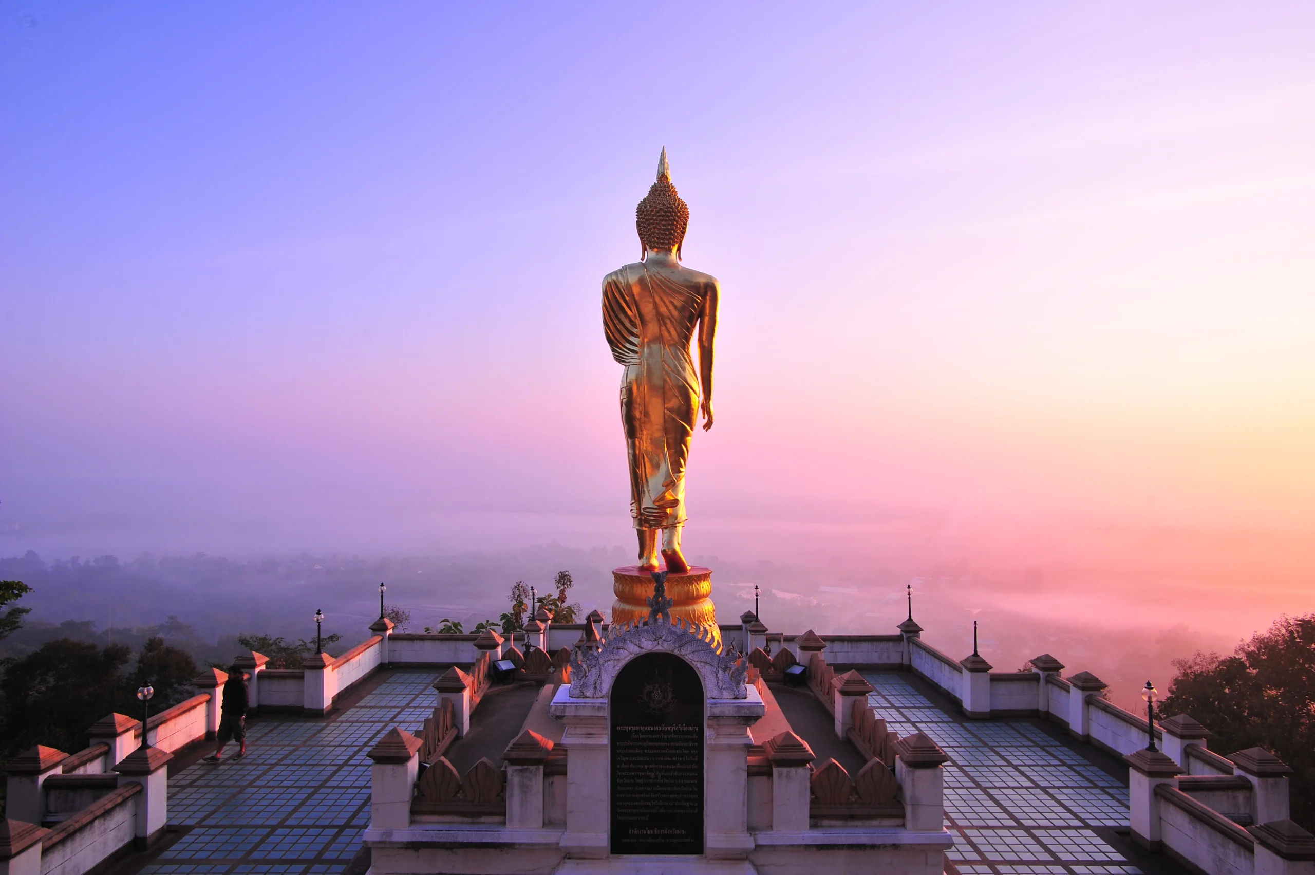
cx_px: 658
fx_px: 767
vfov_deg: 59.4
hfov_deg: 81.2
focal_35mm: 21
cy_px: 438
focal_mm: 21
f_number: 8
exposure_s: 1/100
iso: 200
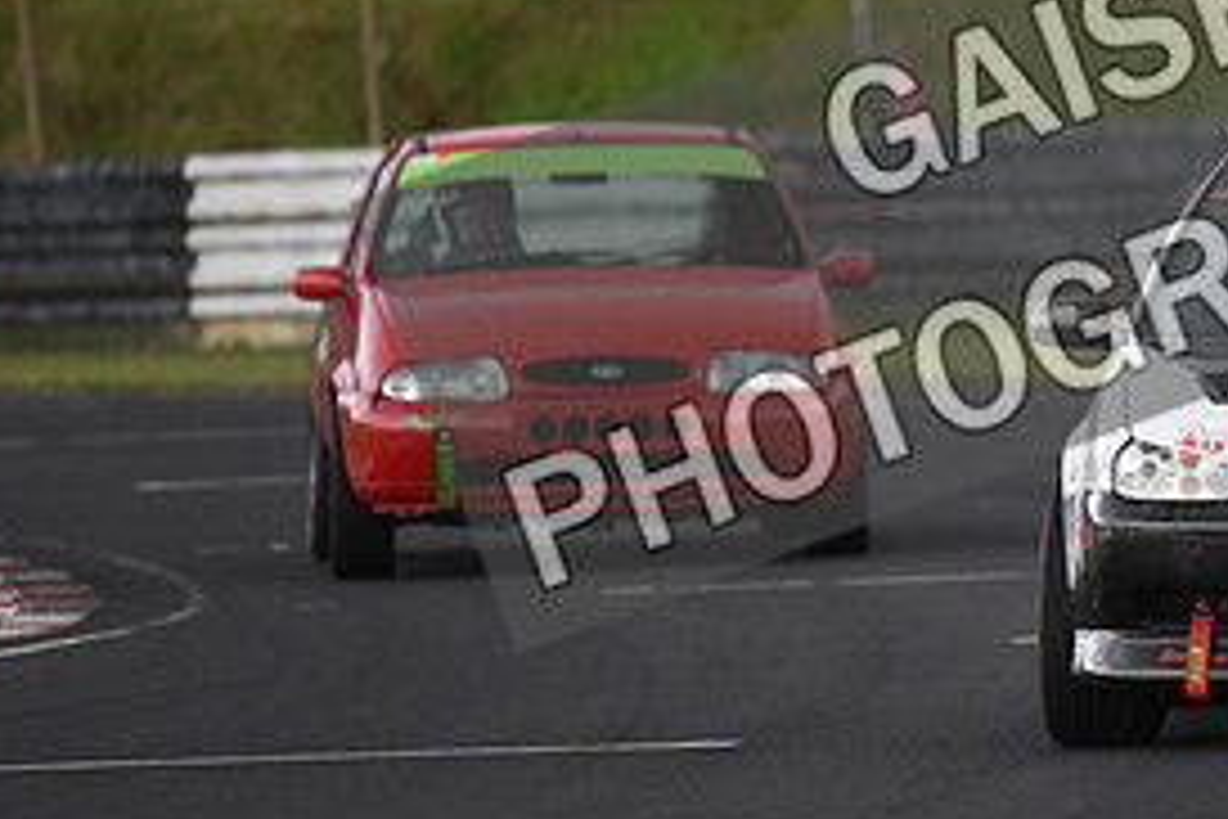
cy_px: 124
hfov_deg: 2.4
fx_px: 29026
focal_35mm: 851
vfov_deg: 1.6
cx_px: 1255
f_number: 4
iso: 1600
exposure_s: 1/1000
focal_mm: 400
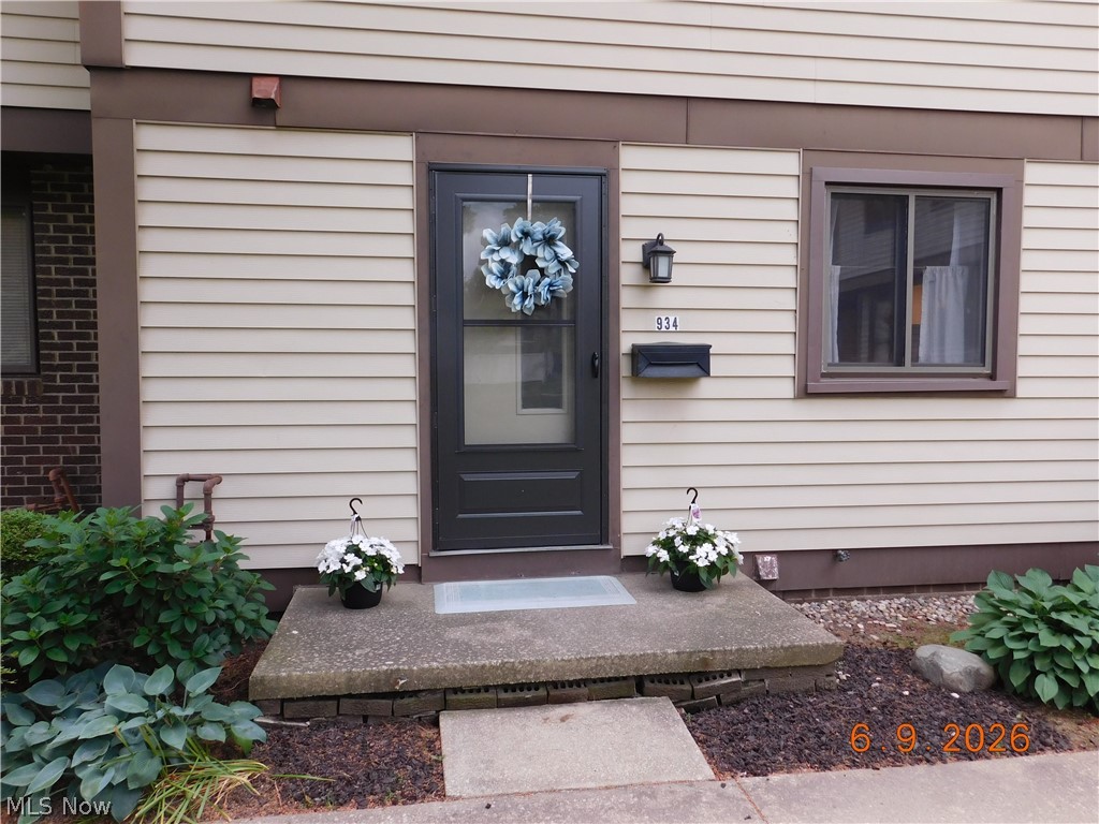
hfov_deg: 69.4
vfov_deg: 54.9
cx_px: 550
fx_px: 794
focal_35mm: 25
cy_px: 412
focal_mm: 4.5
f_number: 3.1
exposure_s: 1/400
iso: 125
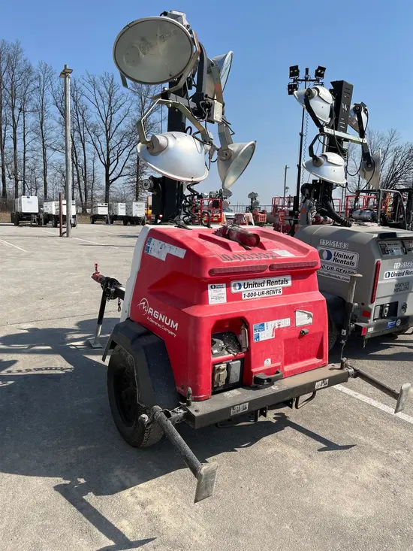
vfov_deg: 67.3
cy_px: 276
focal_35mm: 26
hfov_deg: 53.1
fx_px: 413
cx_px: 206
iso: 50
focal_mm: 5.1
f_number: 1.6
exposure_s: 1/4016
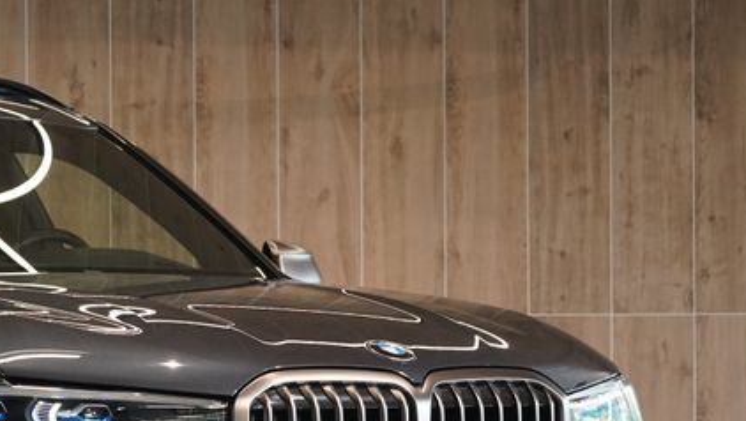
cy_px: 404
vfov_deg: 7.6
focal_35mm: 160
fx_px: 3167
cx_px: -48
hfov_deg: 13.2
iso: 3200
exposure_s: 1/160
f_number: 5.6
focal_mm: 63
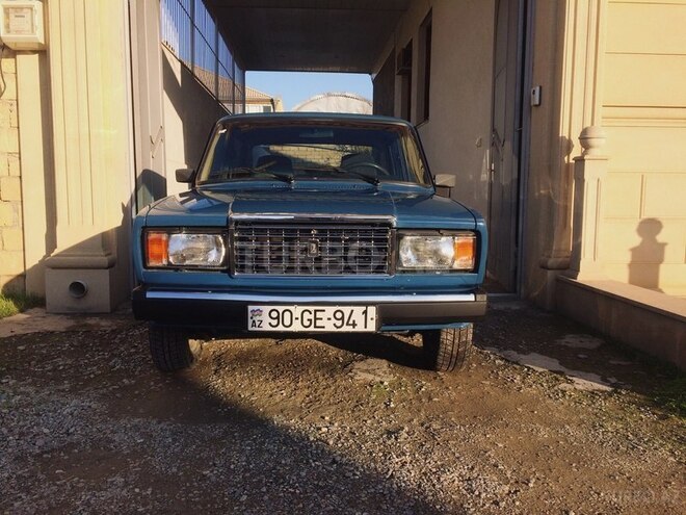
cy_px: 258
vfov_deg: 48.2
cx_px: 343
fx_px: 575
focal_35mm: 29
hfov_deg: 61.7
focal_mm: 4.15
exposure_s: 1/1140
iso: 32
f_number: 2.2
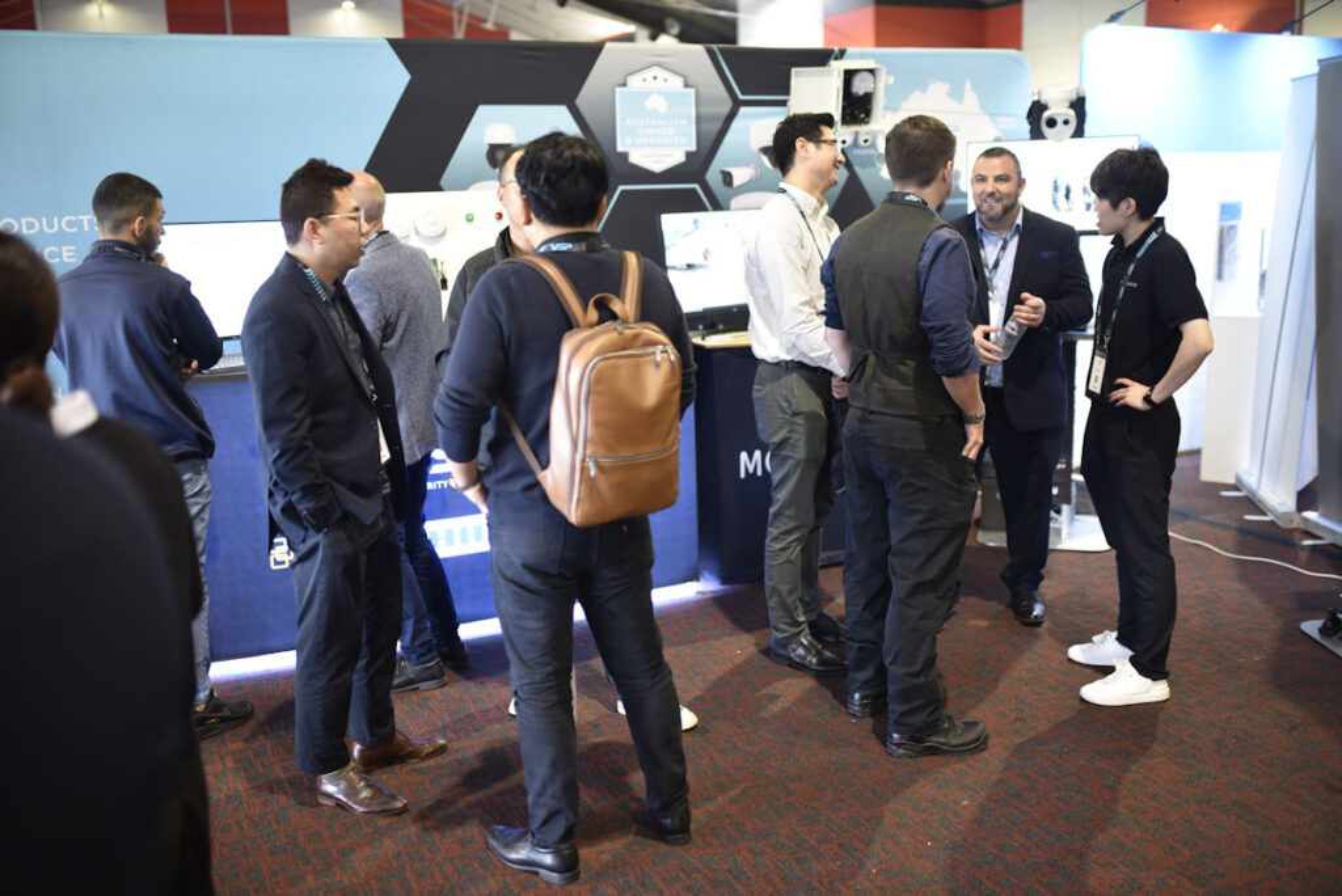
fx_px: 1305
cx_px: 671
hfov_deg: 54.4
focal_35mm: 35
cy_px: 448
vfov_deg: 37.9
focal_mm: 35
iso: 800
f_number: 1.4
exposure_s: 1/60
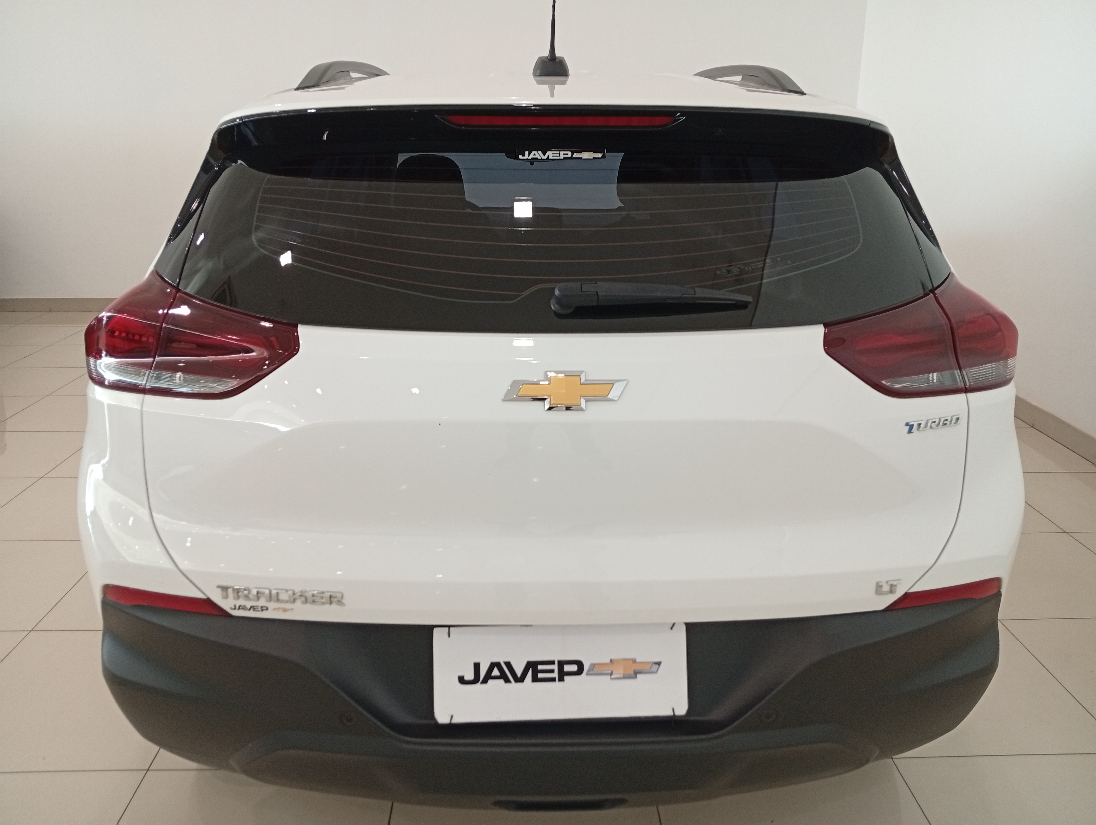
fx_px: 856
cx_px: 548
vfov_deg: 51.5
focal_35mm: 27
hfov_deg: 65.2
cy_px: 412
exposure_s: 1/60
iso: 194
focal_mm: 3.98
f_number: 1.8
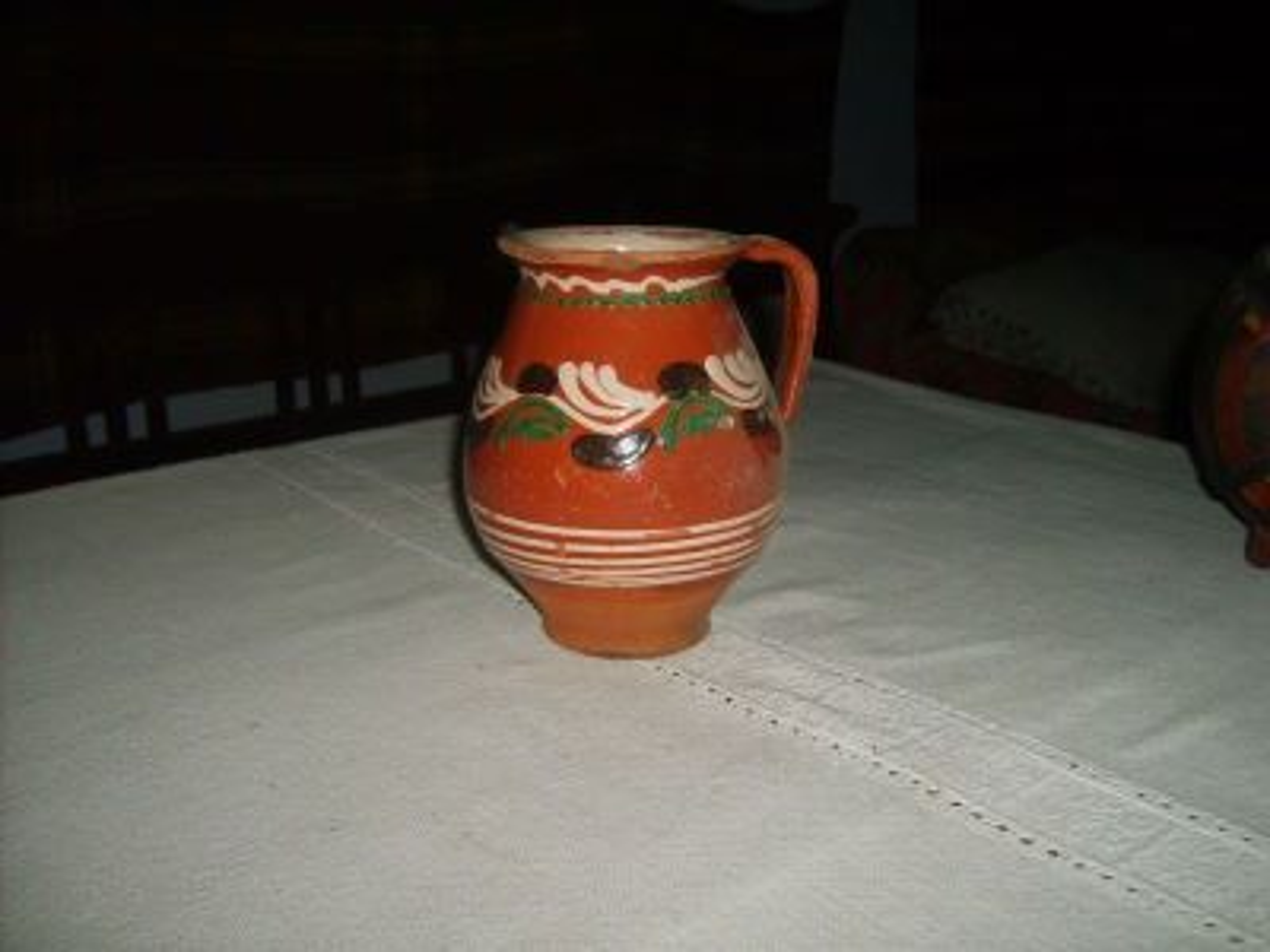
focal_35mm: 35
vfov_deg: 40.7
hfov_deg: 52.6
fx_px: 1284
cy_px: 476
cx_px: 635
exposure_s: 1/45
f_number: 2.8
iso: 100
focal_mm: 5.8
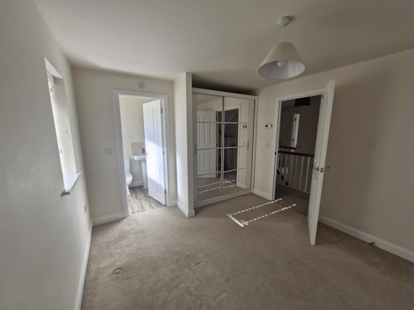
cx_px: 207
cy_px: 155
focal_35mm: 13
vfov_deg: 89.9
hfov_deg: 106.2
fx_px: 155
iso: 50
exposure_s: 1/100
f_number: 2.2
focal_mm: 1.74
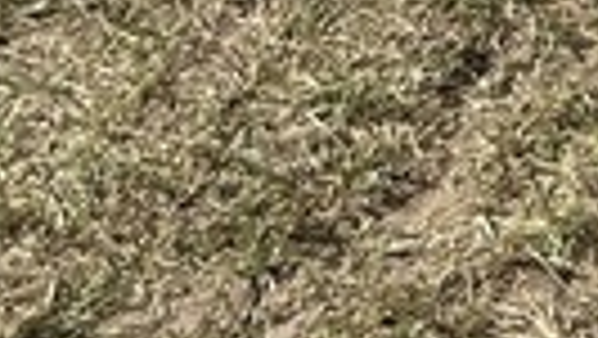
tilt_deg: -18.1
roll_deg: -0.4
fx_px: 3459
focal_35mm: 218
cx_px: 1452
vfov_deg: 5.0
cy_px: -1046
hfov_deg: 8.9
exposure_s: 1/2994
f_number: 1.5
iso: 50
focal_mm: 5.7
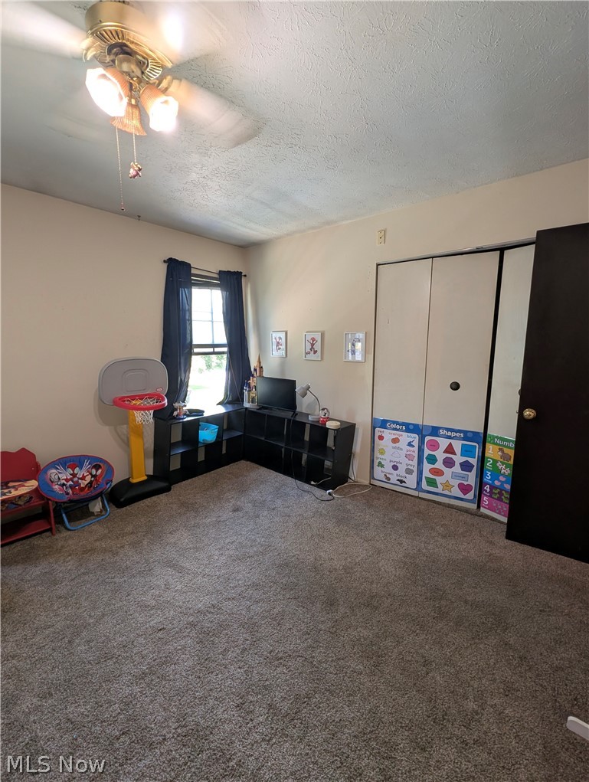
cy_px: 391
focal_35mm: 13
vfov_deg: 106.1
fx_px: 294
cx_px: 294
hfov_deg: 90.1
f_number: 2.2
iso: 52
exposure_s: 1/25
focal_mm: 1.95
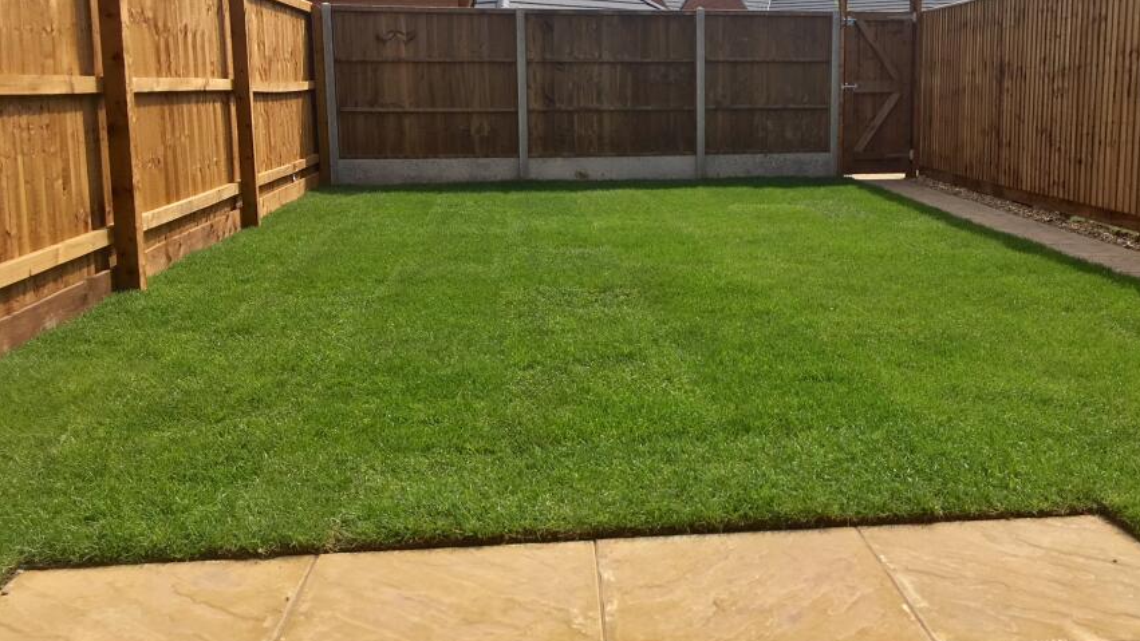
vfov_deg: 31.1
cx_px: 683
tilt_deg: -8.8
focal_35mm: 38
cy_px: 254
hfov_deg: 52.4
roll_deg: -0.5
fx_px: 1149
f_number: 2.2
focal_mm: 4.15
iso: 25
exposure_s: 1/974
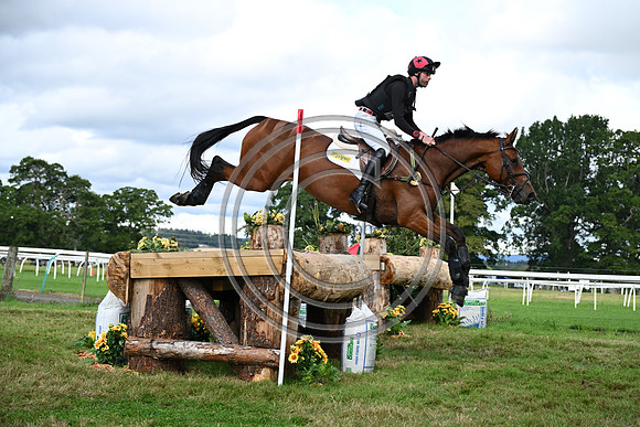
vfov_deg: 21.9
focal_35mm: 62
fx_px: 1102
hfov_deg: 32.4
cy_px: 214
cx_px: 320
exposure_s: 1/1250
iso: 450
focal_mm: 62
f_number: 4.5
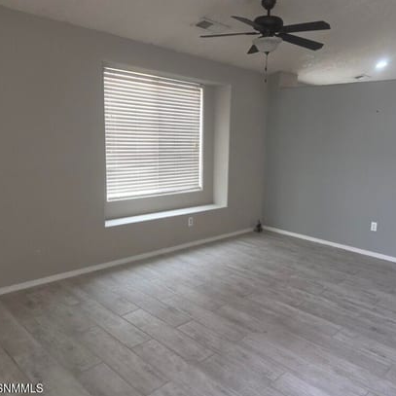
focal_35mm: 28
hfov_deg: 57.0
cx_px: 229
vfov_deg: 57.3
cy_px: 202
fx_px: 362
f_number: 1.8
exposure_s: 1/60
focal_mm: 5.4
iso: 100
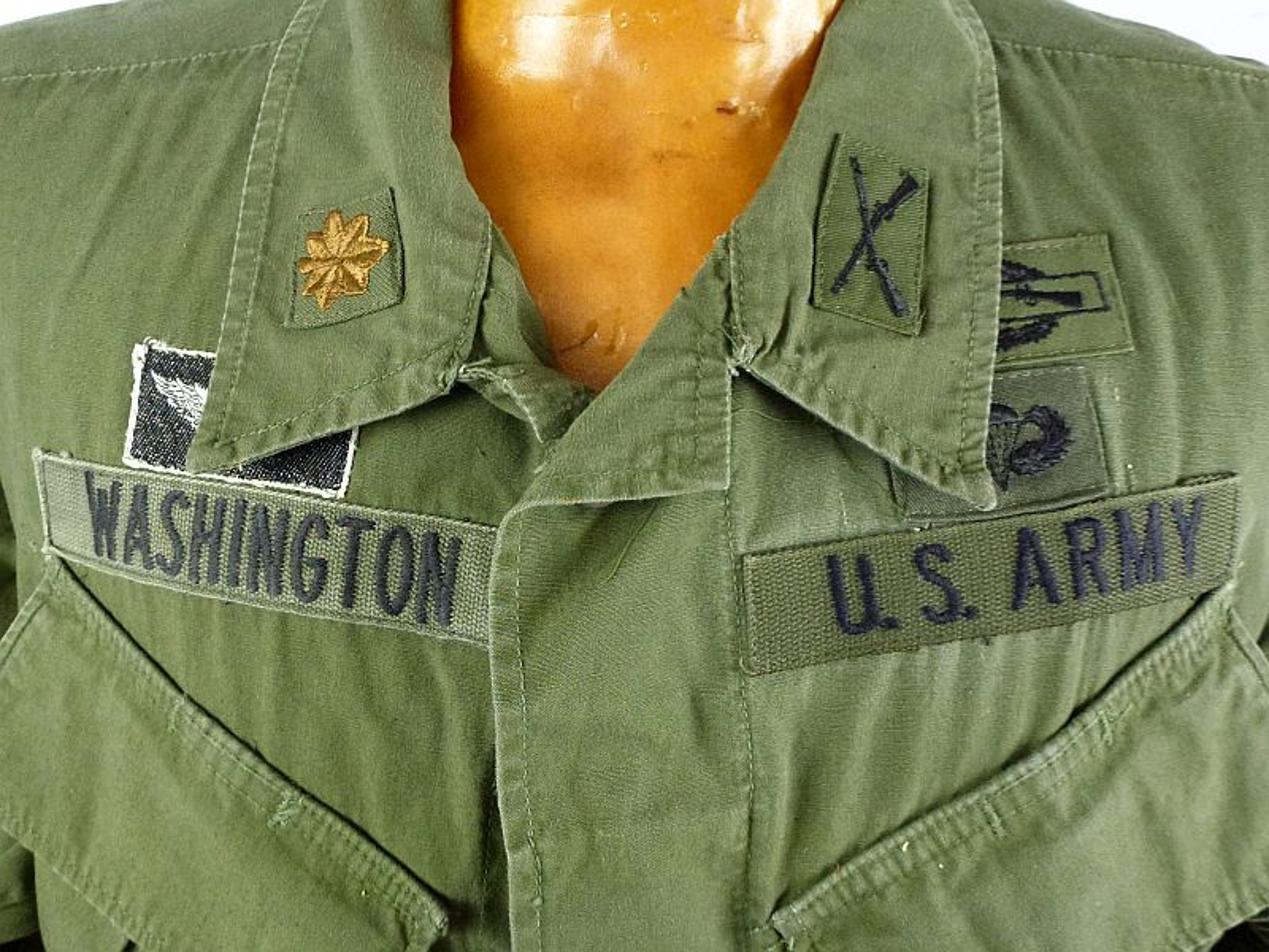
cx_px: 634
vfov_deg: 39.7
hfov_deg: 51.4
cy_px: 476
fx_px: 1320
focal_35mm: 36
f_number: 3.7
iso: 400
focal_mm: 6.4
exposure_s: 1/60
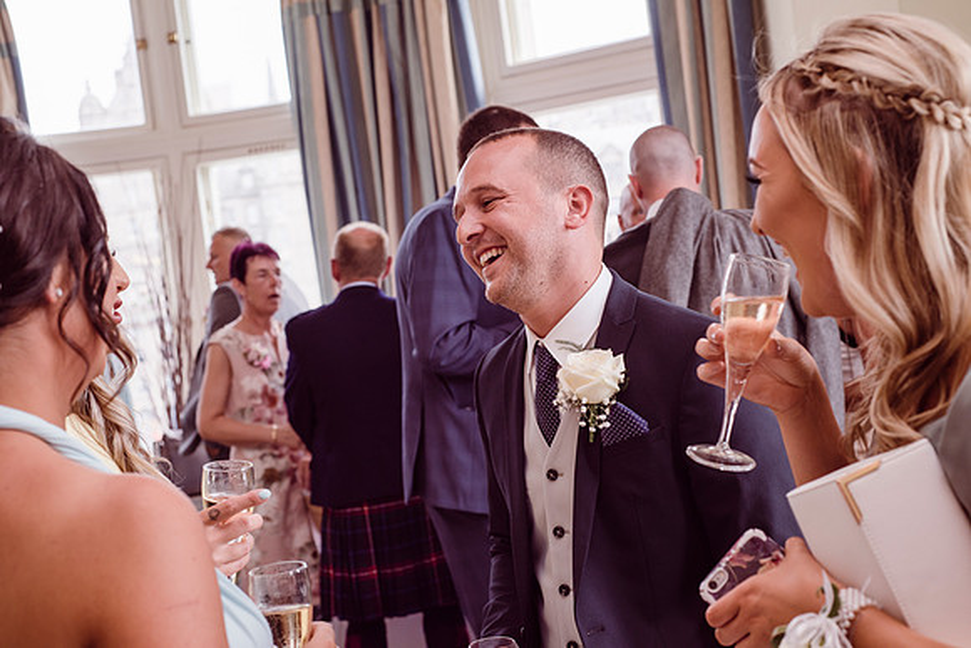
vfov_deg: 27.0
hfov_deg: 39.6
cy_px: 324
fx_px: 1349
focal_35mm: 50
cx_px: 486
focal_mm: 50
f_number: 5.6
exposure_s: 1/100
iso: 400
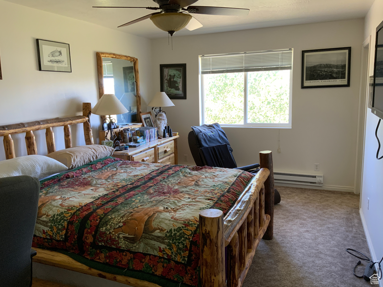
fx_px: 321
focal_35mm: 29
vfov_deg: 48.2
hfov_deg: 61.7
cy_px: 144
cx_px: 192
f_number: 1.8
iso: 80
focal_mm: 3
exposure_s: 1/60
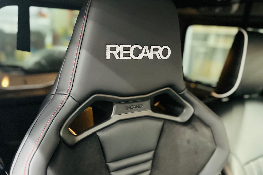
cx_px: 134
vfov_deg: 49.5
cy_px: 85
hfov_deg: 69.4
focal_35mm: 26
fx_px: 190
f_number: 1.78
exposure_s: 1/30
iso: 1000
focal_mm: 6.86
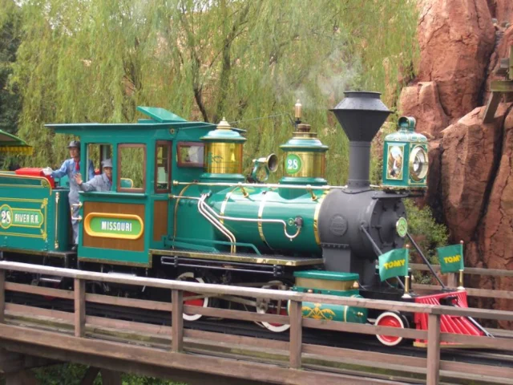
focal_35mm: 74
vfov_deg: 19.9
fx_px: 1097
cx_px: 256
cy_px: 192
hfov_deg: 26.3
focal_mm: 12.2
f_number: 3.9
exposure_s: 1/80
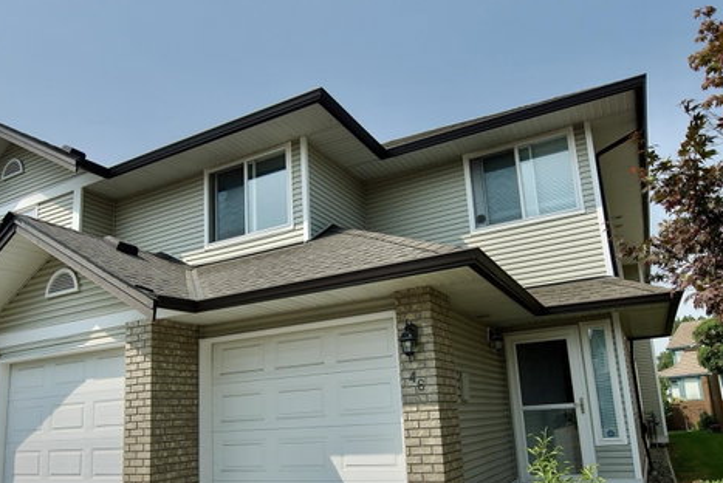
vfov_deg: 52.5
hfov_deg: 73.7
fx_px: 482
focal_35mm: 24
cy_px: 307
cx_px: 353
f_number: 10
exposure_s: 1/400
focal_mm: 14
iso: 100
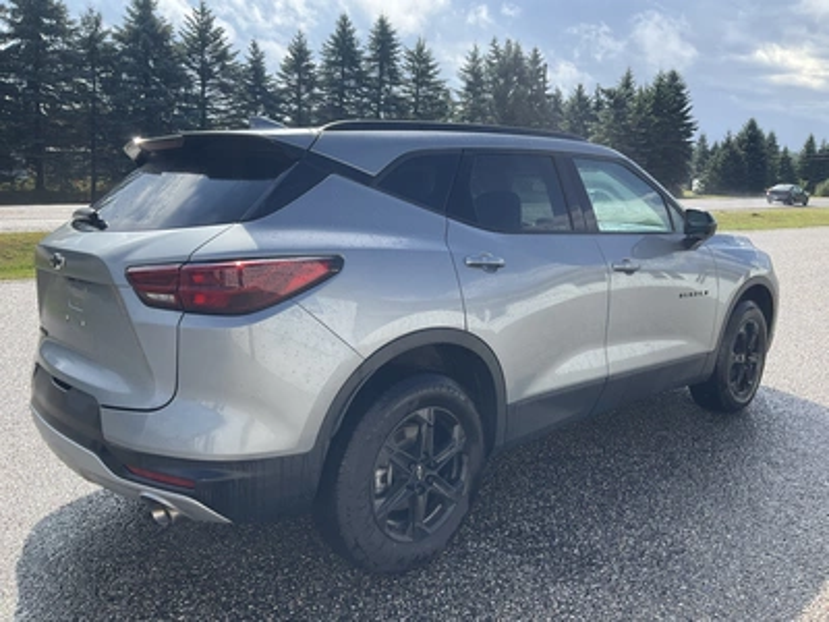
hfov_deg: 61.7
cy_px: 311
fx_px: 695
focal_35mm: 29
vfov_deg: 48.2
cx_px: 414
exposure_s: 1/842
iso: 25
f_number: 1.8
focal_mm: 3
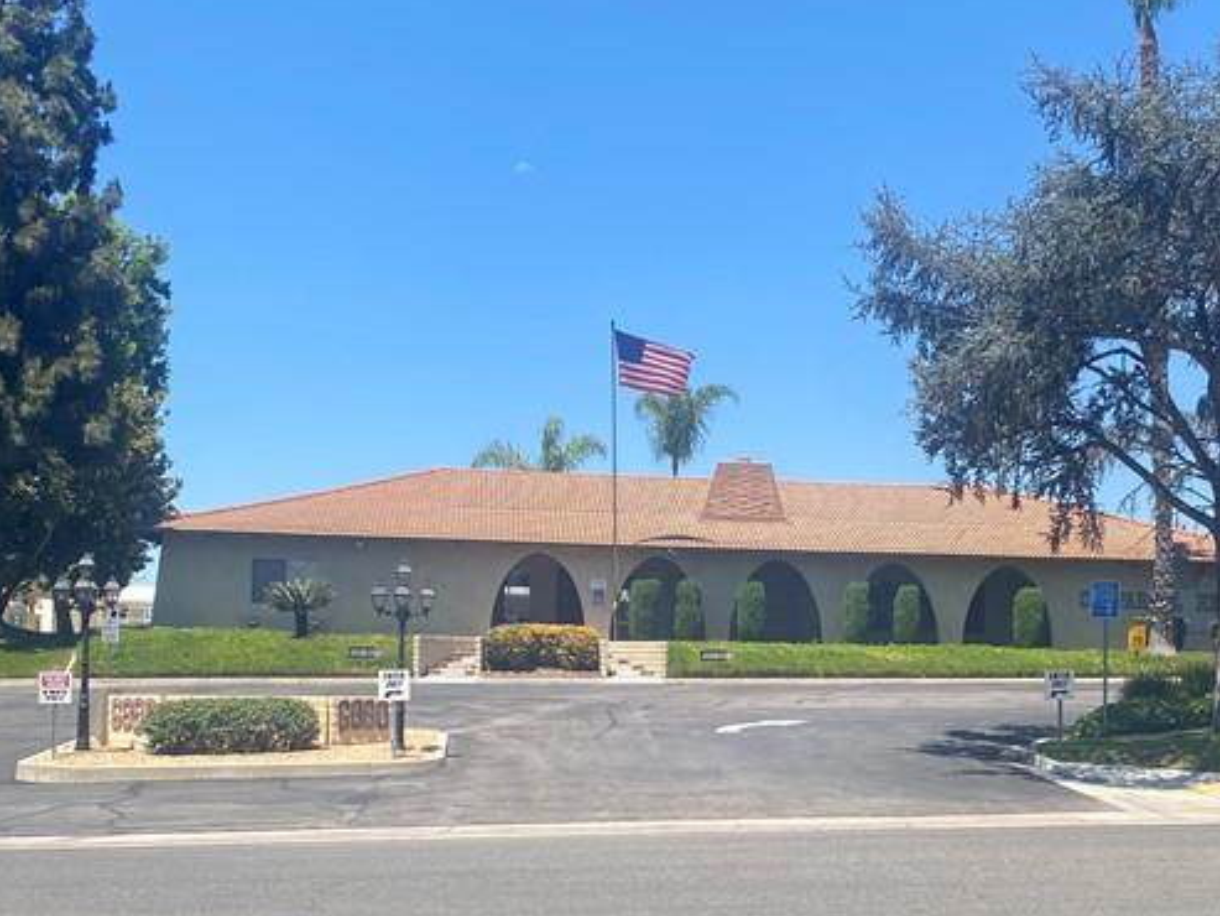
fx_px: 1904
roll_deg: -1.9
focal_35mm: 54
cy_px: 621
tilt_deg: +1.2
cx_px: 668
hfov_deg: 35.5
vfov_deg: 26.9
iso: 32
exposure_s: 1/1898
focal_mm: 4.25
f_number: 1.8
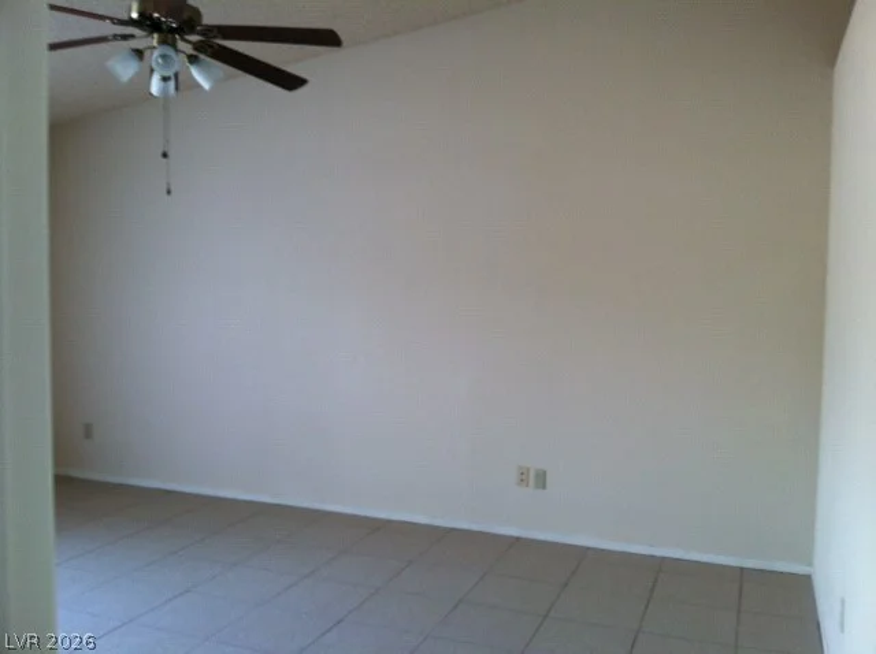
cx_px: 438
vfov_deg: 40.6
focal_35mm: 35
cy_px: 327
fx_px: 884
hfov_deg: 52.7
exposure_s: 1/20
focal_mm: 3.85
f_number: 2.8
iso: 80
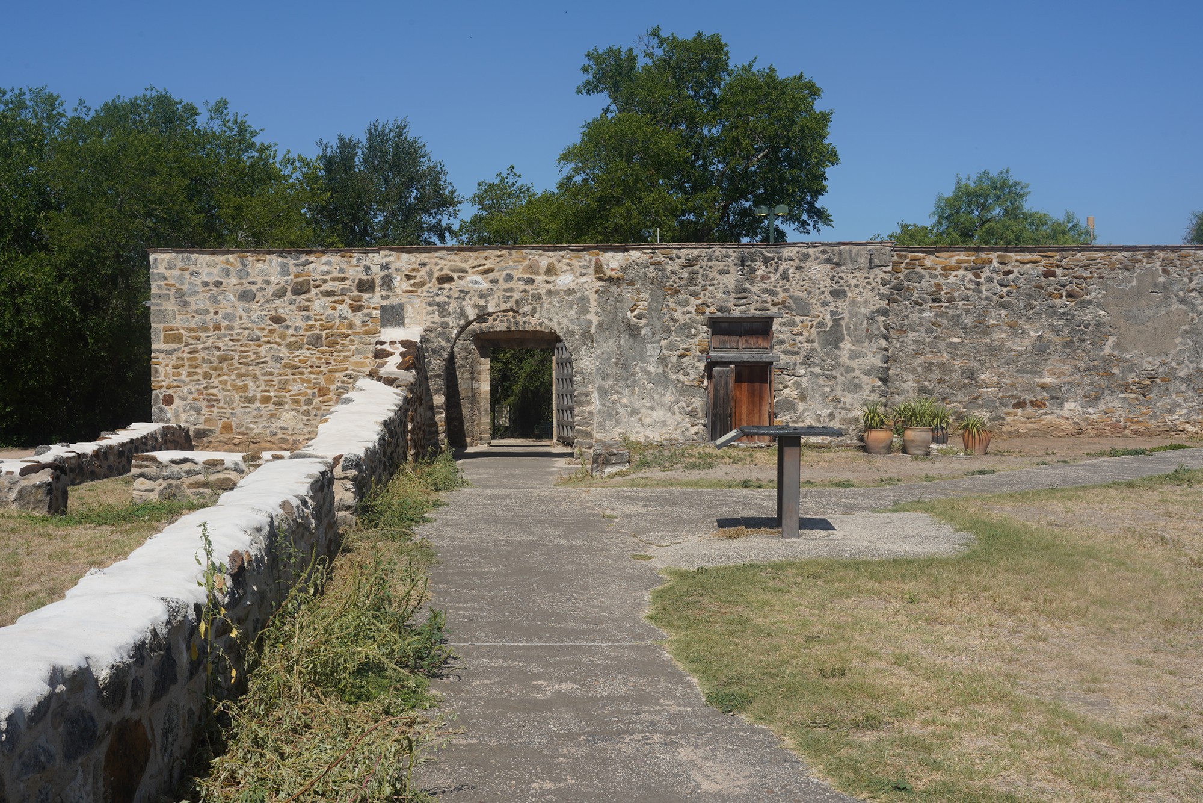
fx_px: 1170
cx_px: 602
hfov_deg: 54.4
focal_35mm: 35
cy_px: 402
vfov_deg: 37.9
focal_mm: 35
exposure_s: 1/100
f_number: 18
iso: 100
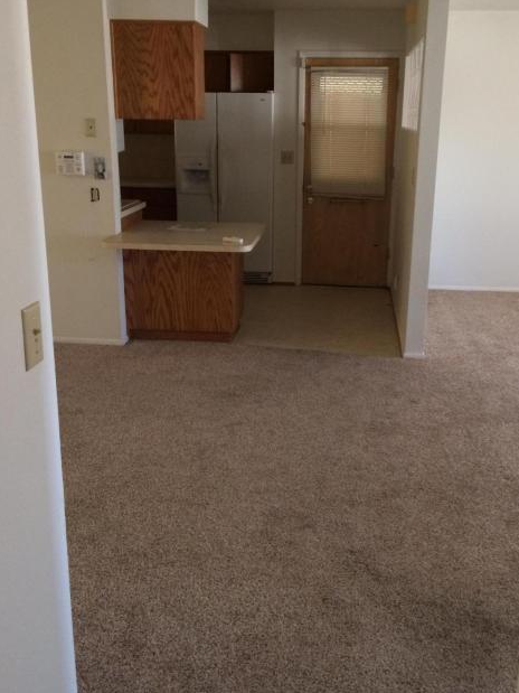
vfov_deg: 51.3
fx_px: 720
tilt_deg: -16.7
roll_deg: +1.2
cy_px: 319
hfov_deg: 39.6
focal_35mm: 36
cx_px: 285
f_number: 2.2
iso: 200
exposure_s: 1/30
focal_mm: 4.15
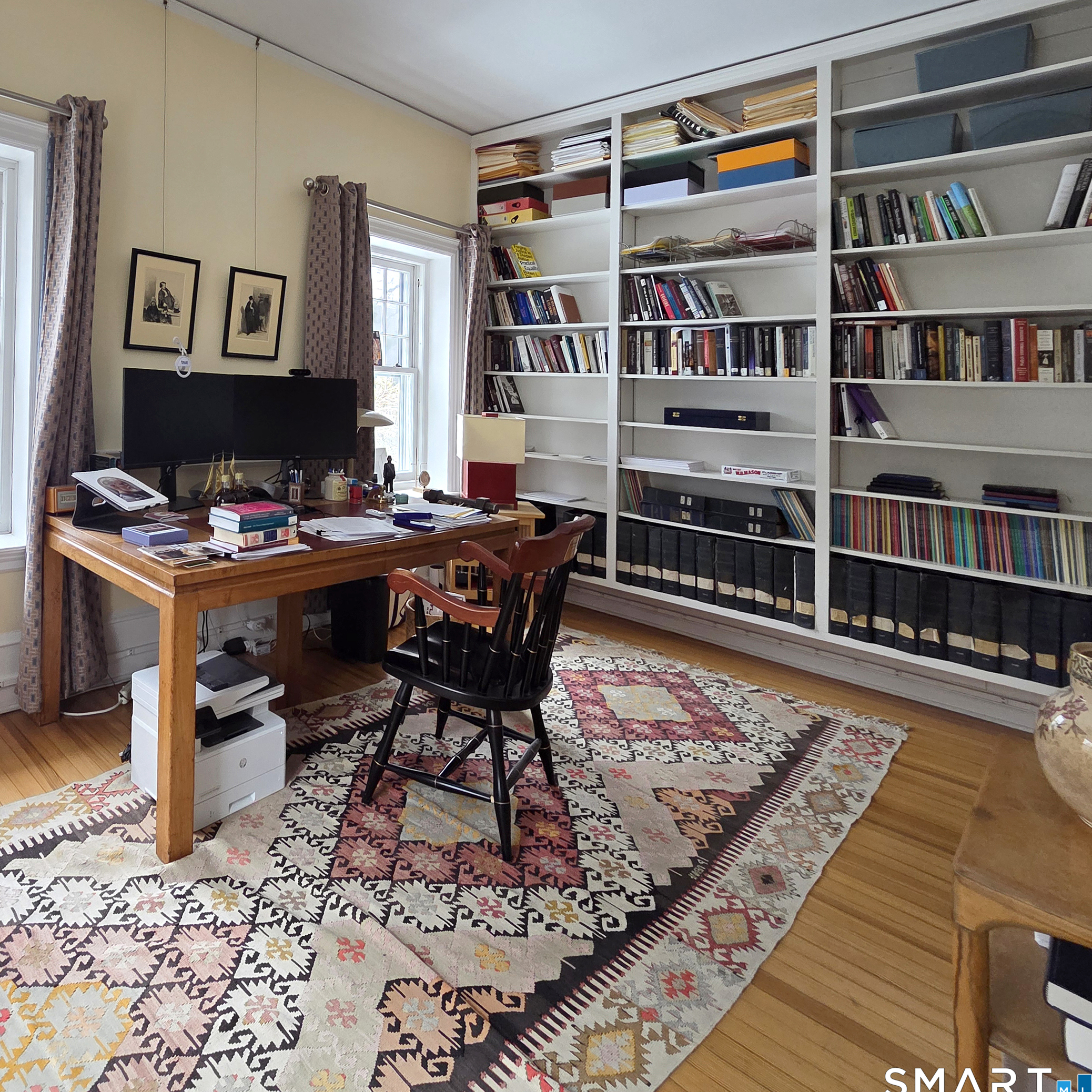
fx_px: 607
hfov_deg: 79.5
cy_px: 504
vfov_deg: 83.8
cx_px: 317
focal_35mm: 17
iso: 400
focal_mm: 2.2
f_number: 2.2
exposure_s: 1/359
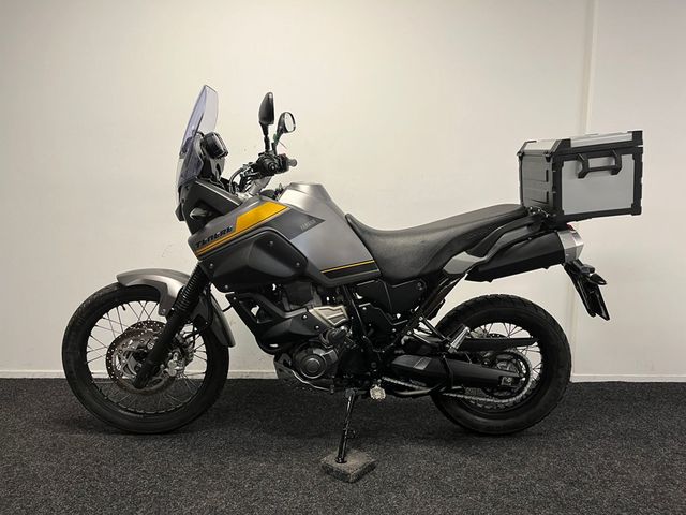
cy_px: 258
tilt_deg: -7.8
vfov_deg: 53.1
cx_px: 343
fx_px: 515
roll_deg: +0.2
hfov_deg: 67.3
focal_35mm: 26
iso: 80
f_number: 1.6
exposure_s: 1/50
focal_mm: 5.1
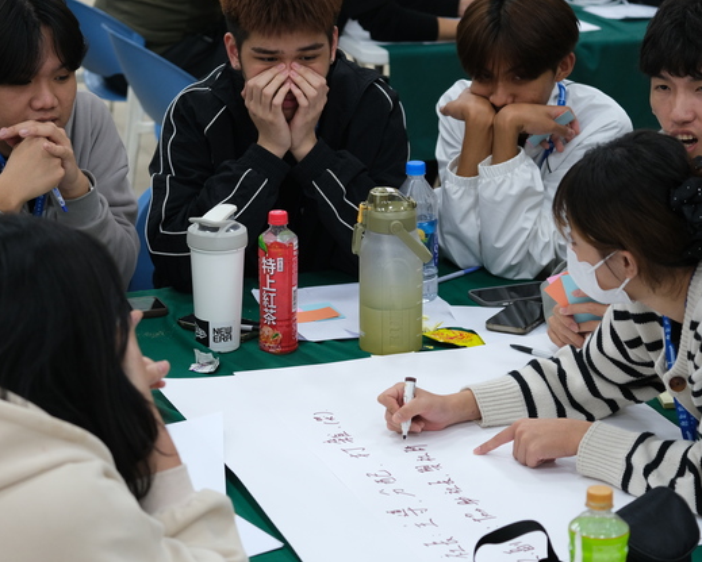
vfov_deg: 14.7
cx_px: 284
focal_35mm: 105
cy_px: 268
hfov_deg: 18.3
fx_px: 2183
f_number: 3.5
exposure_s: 1/60
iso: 800
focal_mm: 55
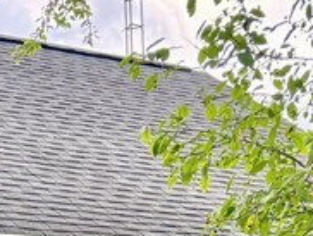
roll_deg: +2.9
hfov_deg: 13.7
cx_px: -156
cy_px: 505
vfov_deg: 10.0
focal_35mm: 135
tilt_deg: -1.3
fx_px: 1222
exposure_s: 1/868
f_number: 1.78
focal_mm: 6.76
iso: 100
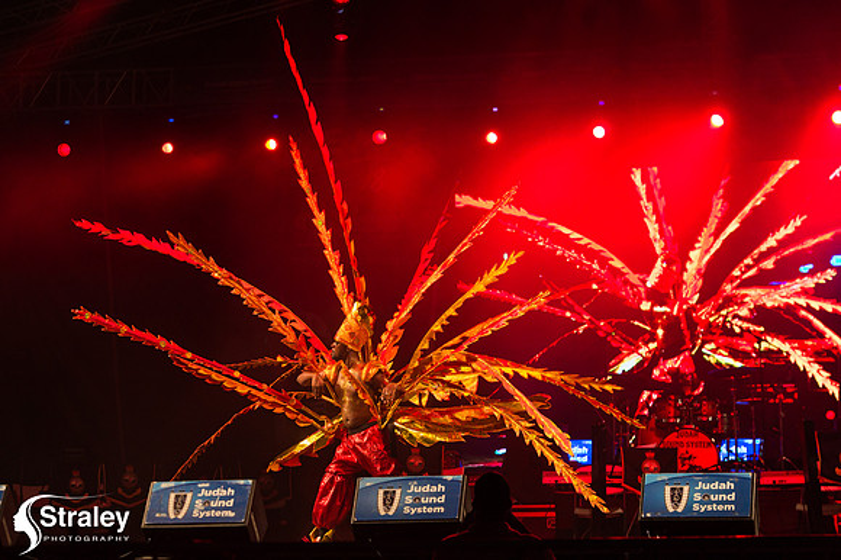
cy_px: 316
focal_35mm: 110
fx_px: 2578
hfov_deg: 18.5
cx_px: 367
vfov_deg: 12.4
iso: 2500
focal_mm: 98
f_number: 5.6
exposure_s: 1/320
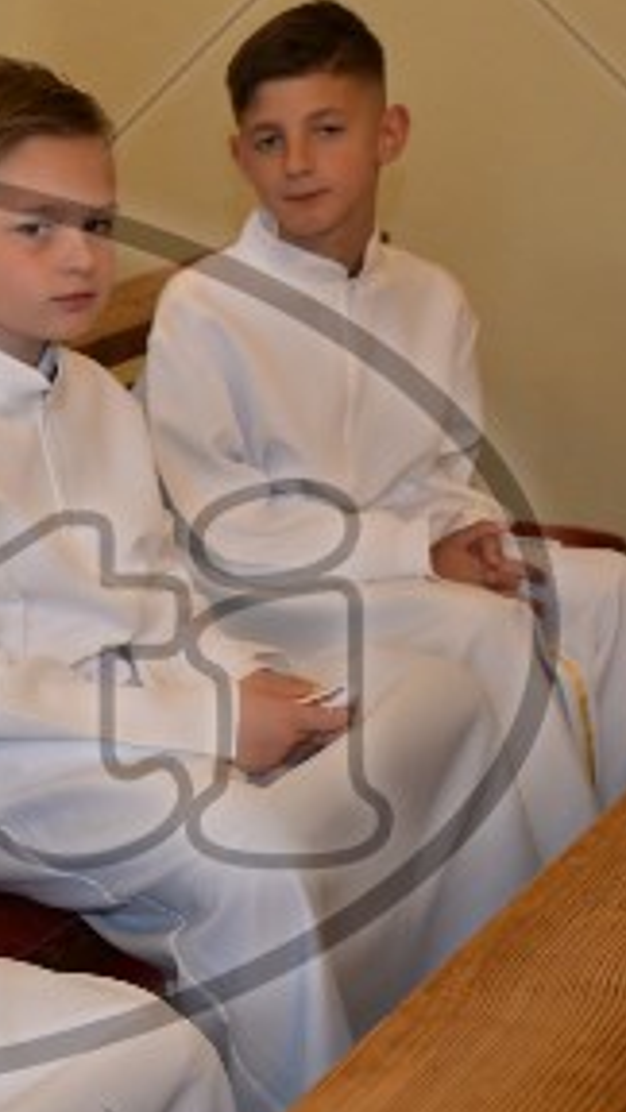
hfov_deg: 14.3
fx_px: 2302
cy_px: 631
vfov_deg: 27.2
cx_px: -375
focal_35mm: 78
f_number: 4.5
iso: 3200
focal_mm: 33
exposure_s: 1/100
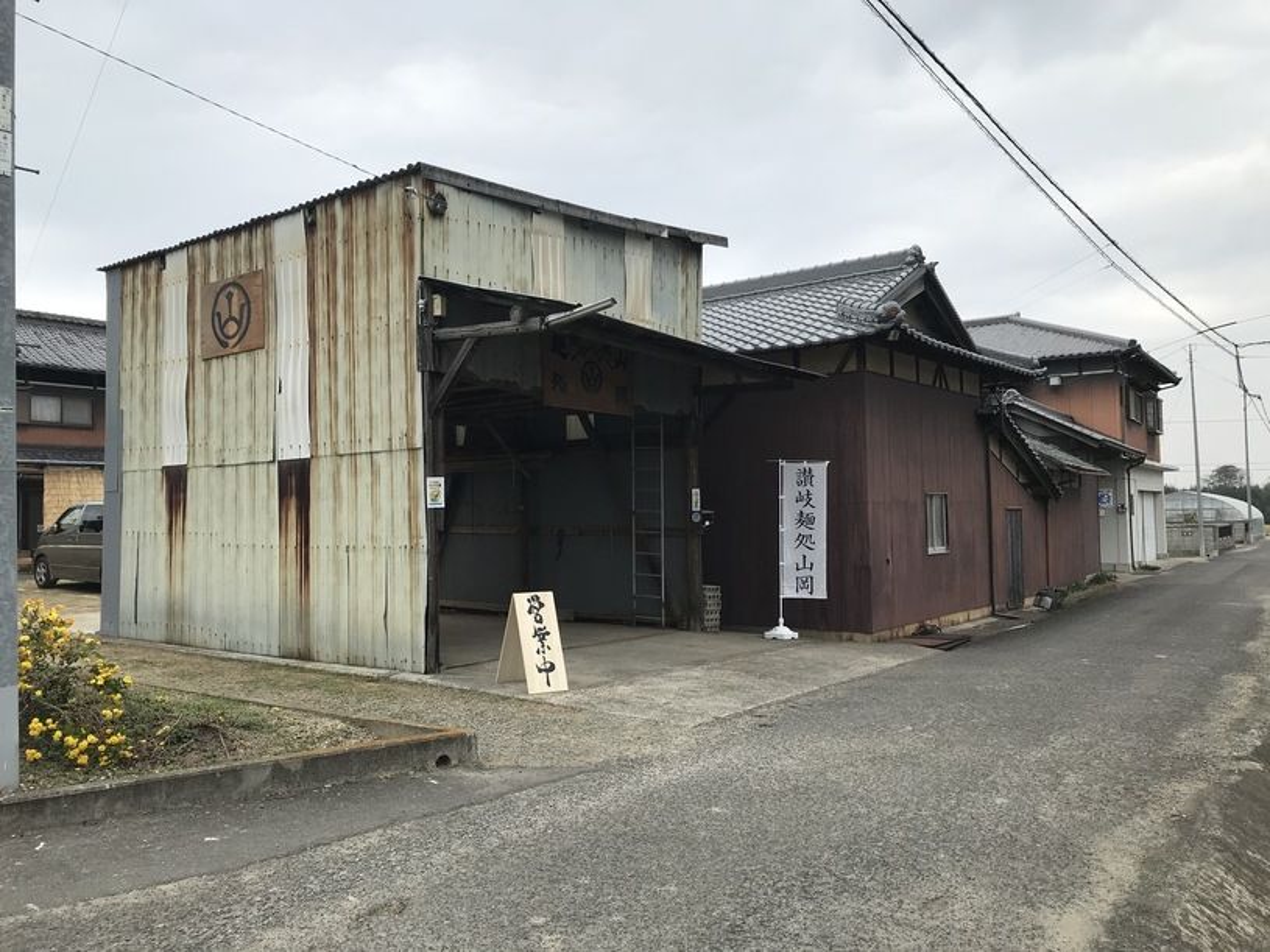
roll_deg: +1.0
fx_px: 1027
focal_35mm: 28
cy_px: 476
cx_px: 635
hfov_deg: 63.5
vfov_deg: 49.7
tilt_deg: +5.2
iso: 20
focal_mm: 3.99
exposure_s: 1/643
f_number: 1.8
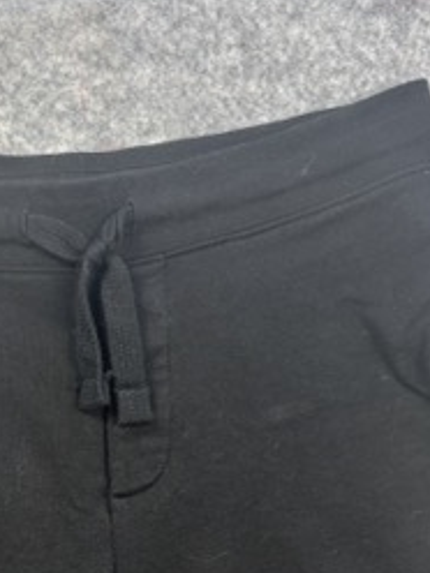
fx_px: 1027
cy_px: 529
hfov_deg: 23.4
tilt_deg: -66.0
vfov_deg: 29.7
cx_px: 97
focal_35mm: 62
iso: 160
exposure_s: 1/100
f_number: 1.78
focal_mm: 6.76
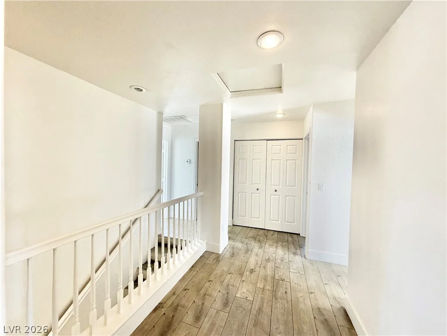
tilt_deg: -1.1
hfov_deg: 102.1
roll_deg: -1.5
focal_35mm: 14
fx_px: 181
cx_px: 224
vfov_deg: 85.7
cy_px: 168
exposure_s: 1/121
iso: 320
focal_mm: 2.22
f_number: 2.2
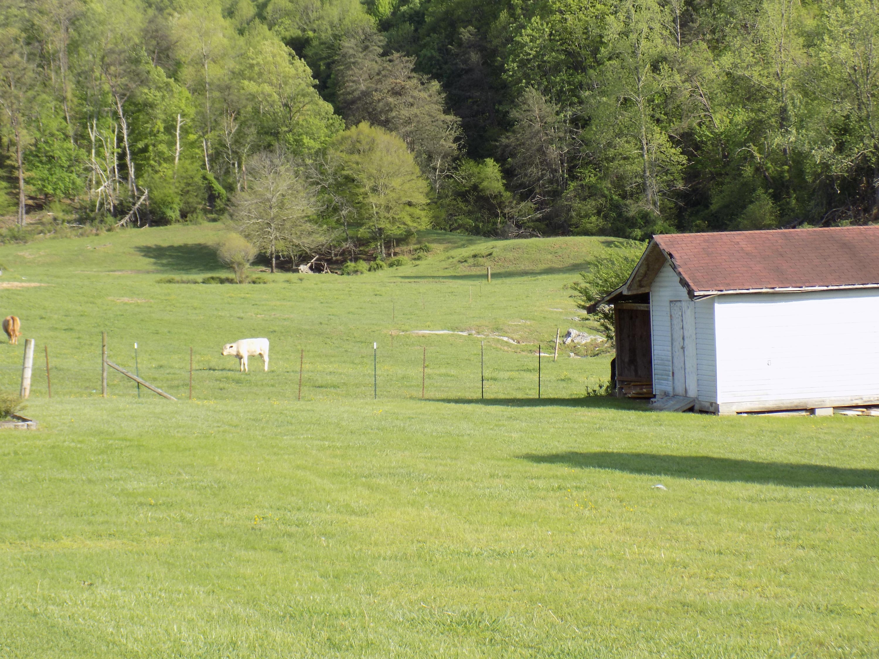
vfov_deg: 18.9
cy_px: 330
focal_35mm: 78
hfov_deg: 25.0
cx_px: 440
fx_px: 1981
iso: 80
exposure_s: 1/250
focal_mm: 13.9
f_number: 4.3
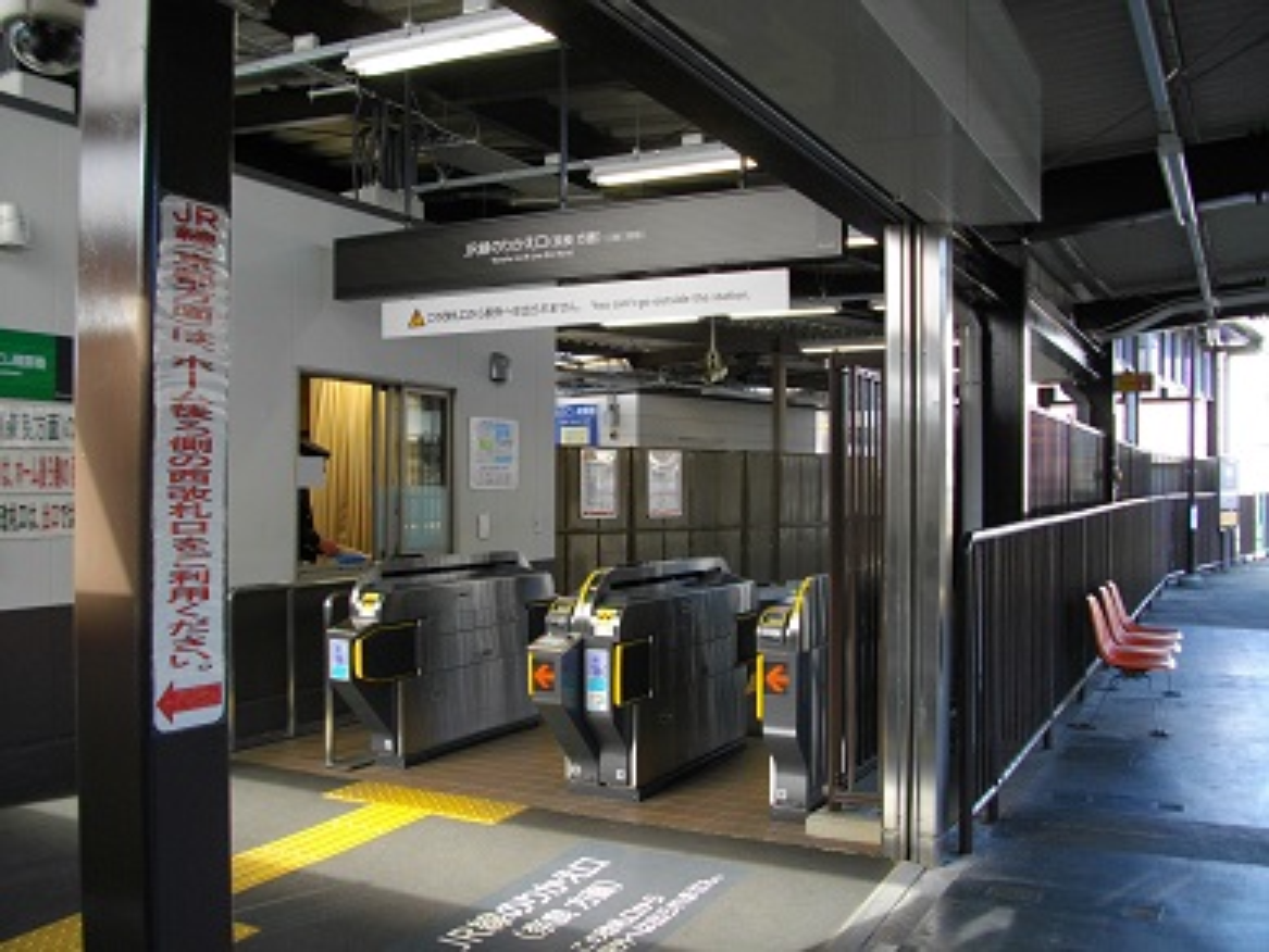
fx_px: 1173
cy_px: 476
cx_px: 634
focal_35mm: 32
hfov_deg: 56.8
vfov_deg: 44.2
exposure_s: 1/125
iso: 146
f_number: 2.9
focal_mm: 5.7
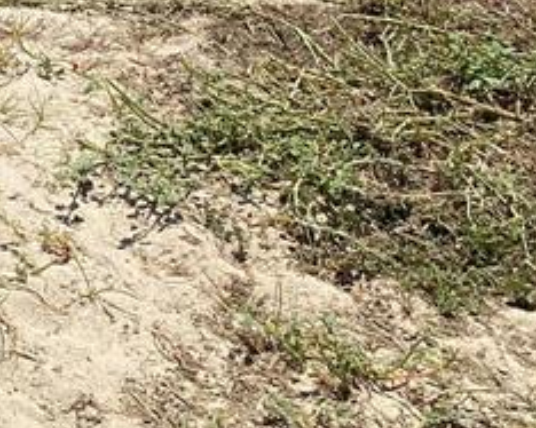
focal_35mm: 111
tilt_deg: -11.6
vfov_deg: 12.4
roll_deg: -0.9
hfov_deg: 15.0
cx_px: -442
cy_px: -407
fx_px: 1760
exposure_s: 1/5025
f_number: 1.8
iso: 32
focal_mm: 4.25
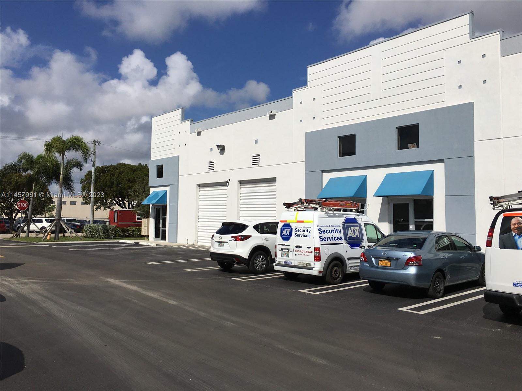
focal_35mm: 29
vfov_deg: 48.2
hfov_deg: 61.7
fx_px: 437
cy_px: 196
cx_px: 261
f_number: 2.2
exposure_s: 1/5495
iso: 25
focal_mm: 4.15
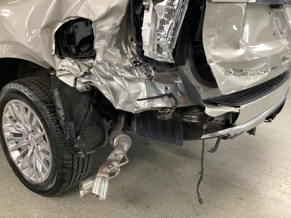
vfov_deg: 45.4
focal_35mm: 31
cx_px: 146
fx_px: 261
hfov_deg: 58.4
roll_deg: +1.0
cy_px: 109
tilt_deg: -19.3
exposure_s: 1/33
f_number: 2.4
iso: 320
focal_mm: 3.3
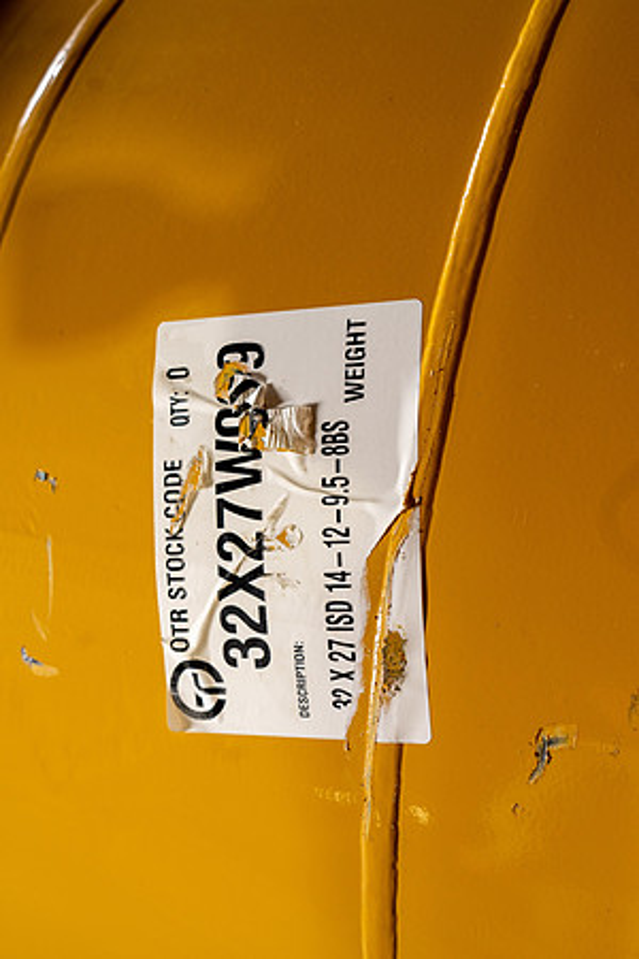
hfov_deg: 28.1
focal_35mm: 48
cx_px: 320
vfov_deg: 41.1
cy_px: 480
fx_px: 1278
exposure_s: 1/100
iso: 800
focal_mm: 48
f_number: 5.6
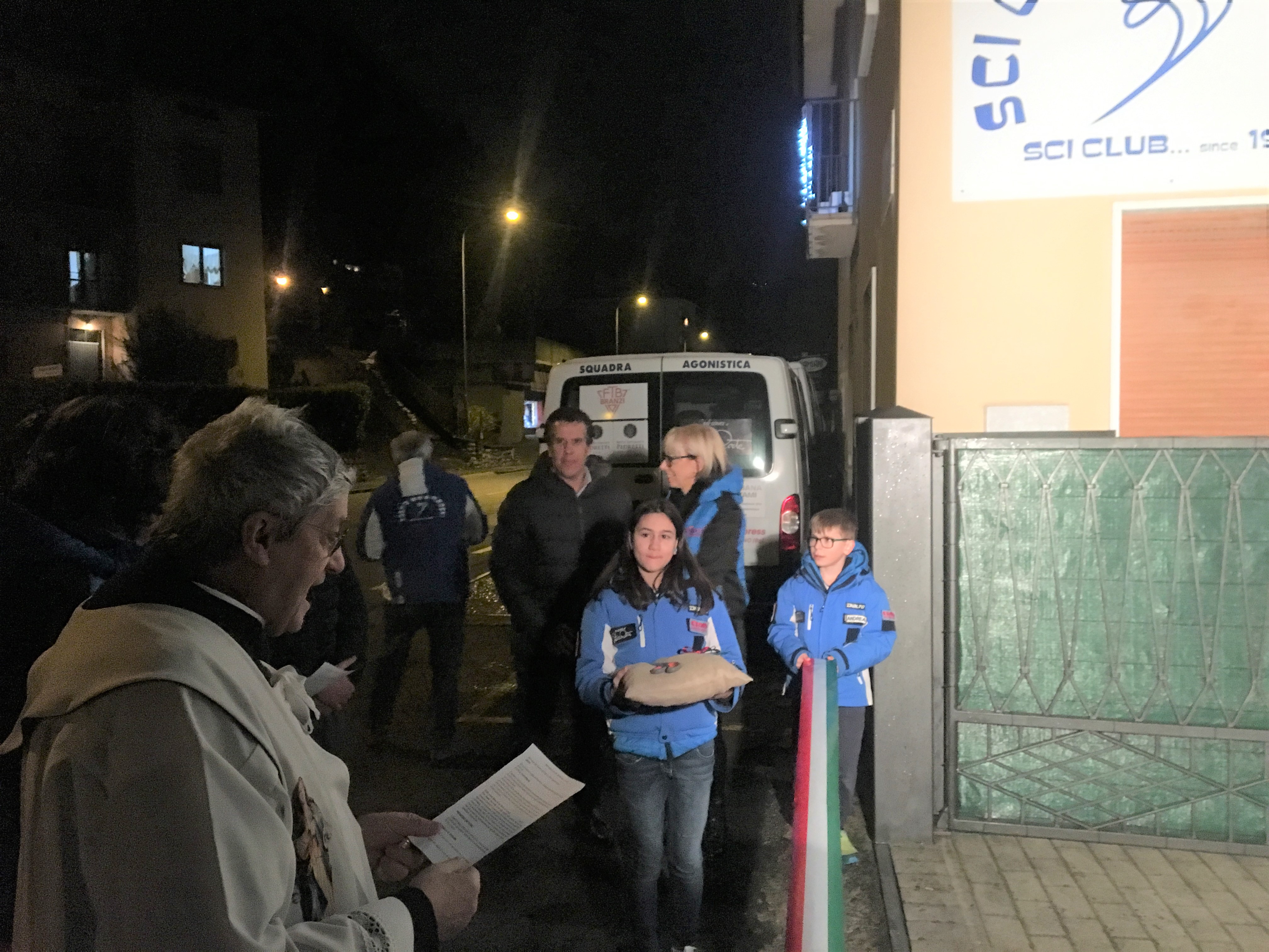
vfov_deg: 48.2
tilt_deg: -2.6
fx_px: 1063
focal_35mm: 29
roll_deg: +0.2
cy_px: 476
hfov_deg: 61.7
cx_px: 634
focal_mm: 4.15
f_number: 2.2
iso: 320
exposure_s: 1/17
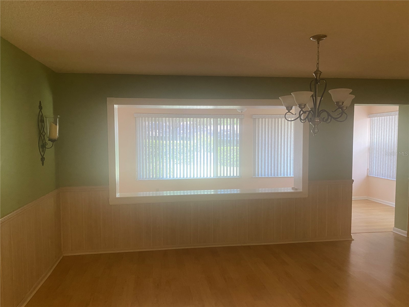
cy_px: 154
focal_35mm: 26
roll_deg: +0.8
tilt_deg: -4.0
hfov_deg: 67.3
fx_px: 307
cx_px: 204
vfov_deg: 53.1
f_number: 1.8
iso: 160
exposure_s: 1/60
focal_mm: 4.25
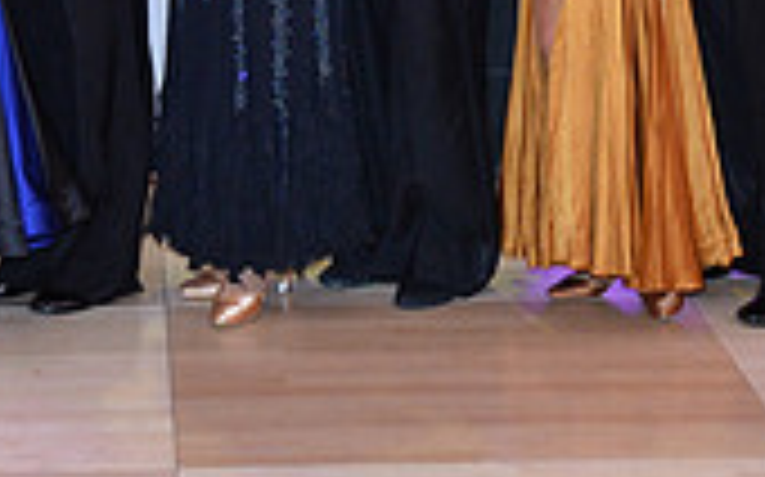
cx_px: 230
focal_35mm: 160
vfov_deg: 8.0
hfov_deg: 13.1
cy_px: -313
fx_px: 3334
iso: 2000
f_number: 5
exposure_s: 1/250
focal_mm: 46
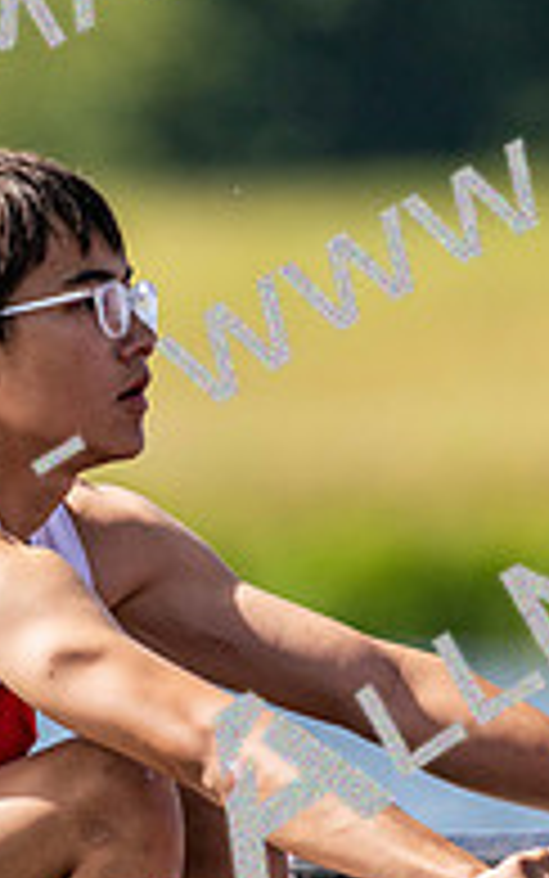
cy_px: 480
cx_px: -171
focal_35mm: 1210
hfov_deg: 1.1
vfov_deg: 1.7
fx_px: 28945
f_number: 4.5
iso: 320
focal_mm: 400
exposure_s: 1/2500
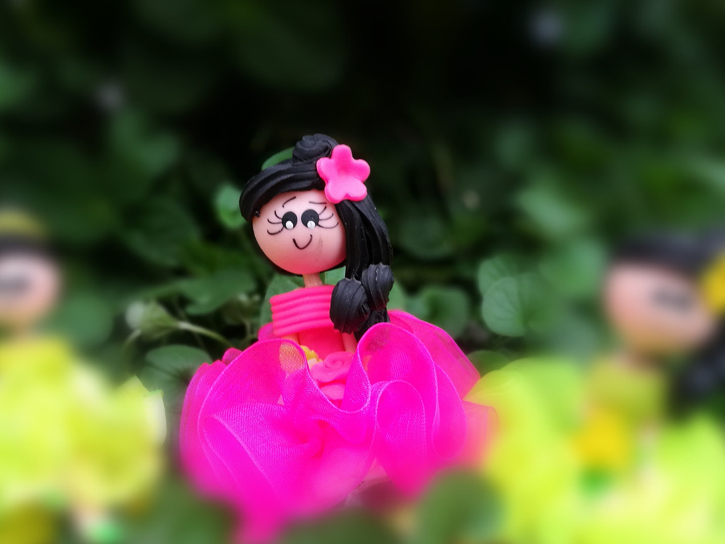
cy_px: 328
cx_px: 351
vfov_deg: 41.6
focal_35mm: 34
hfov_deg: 54.0
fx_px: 712
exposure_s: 1/60
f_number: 2.8
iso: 64
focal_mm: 4.5
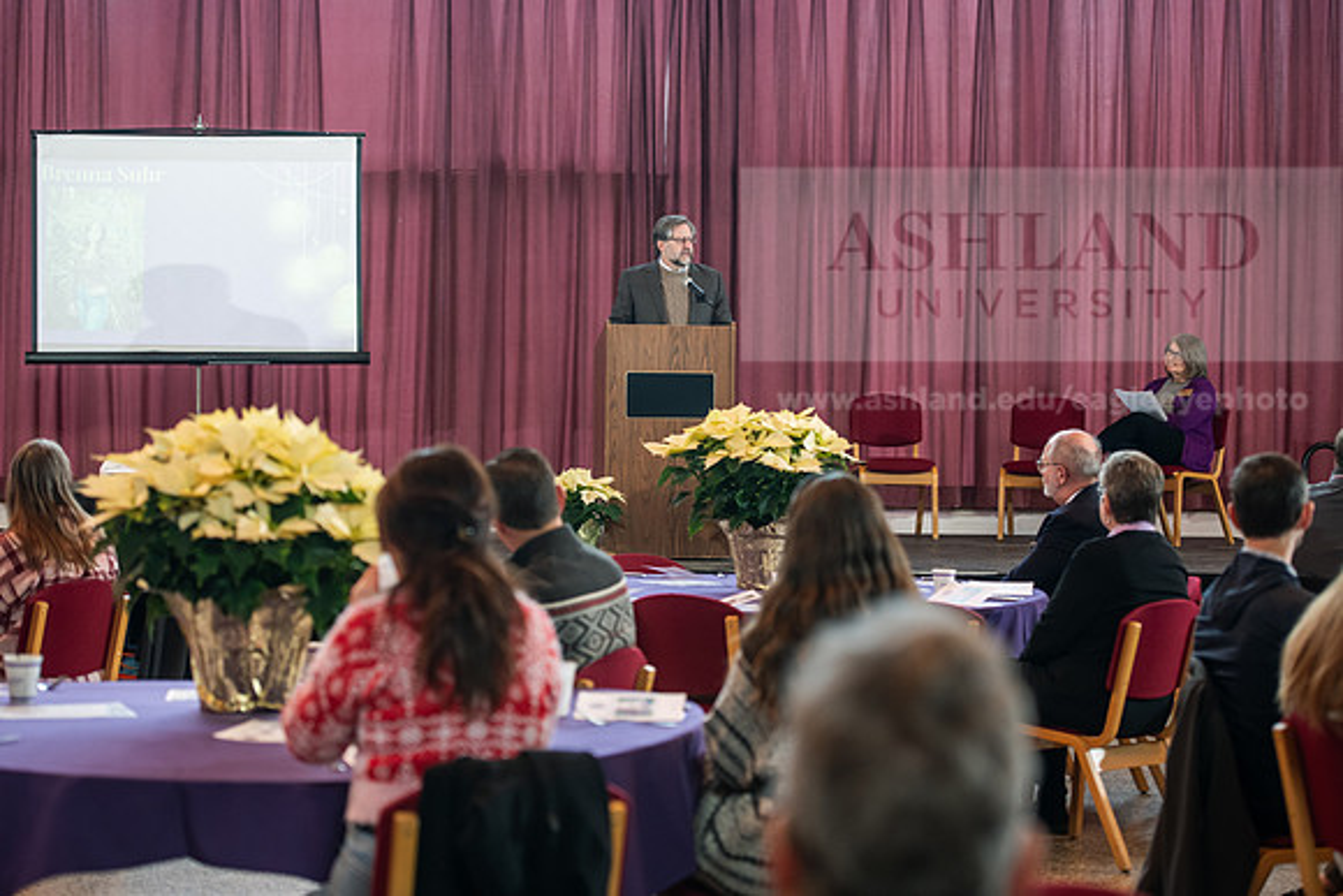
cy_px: 448
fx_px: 2985
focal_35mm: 80
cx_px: 672
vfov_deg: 17.1
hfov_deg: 25.4
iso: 1000
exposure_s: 1/200
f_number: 3.5
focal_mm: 80
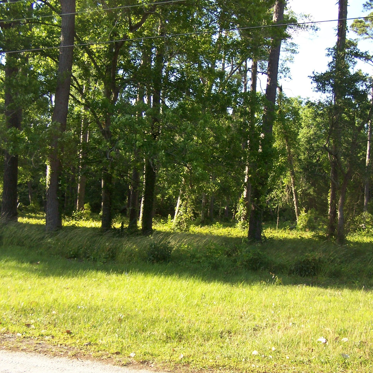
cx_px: 220
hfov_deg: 37.4
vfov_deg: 37.6
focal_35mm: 45
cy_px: 186
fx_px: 549
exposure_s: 1/250
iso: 80
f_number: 2.8
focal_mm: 6.3
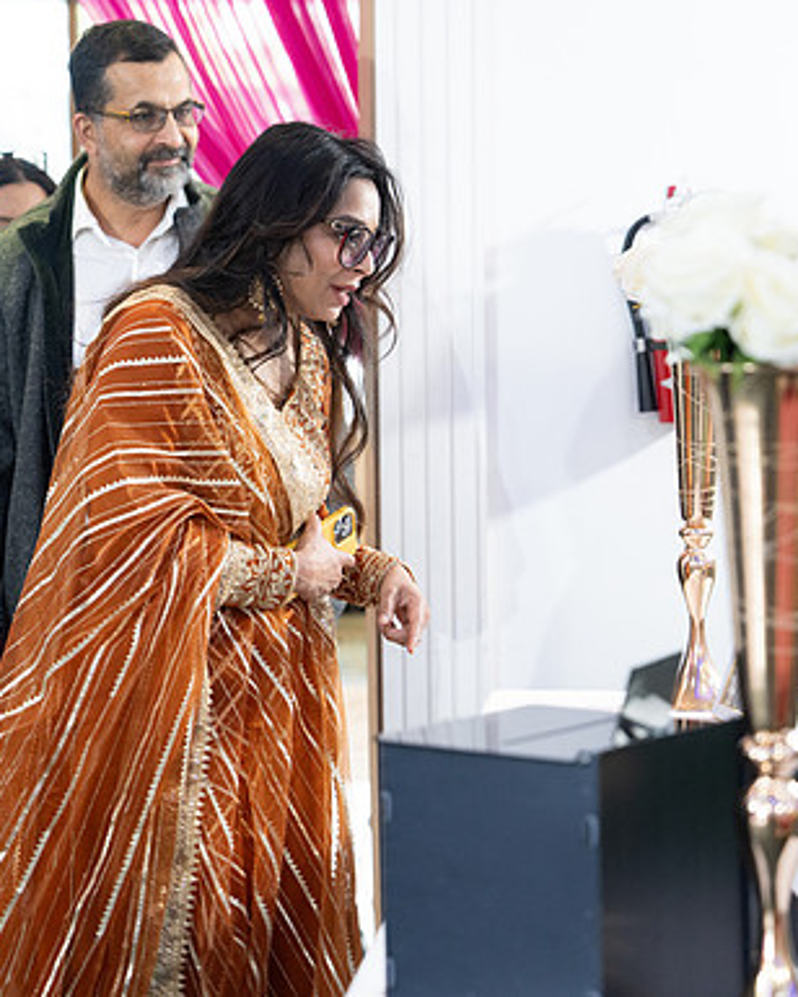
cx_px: 262
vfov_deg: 19.4
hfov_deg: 15.5
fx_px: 2923
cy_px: 498
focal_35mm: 99
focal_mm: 70
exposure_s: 1/125
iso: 2500
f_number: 2.8
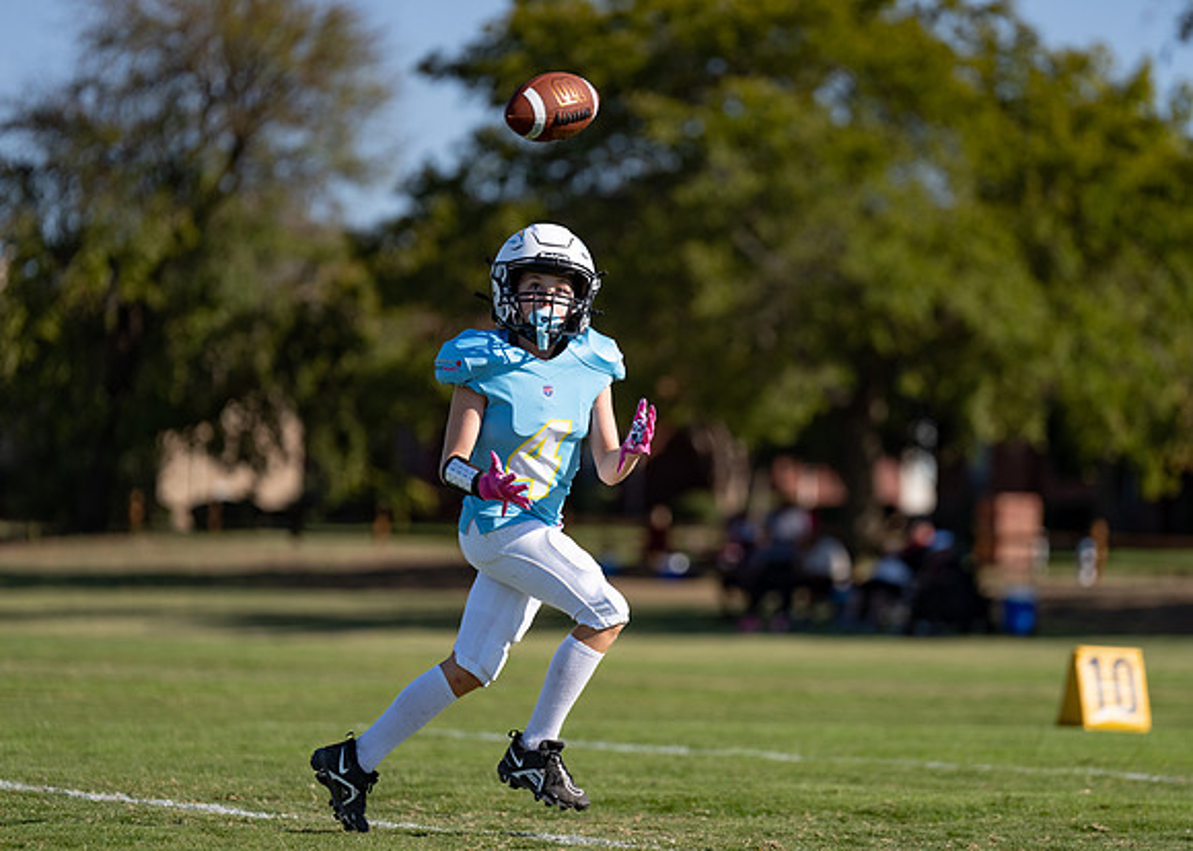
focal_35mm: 188
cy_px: 438
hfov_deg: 10.7
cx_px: 690
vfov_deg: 7.6
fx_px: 6378
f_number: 2.8
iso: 100
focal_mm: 164
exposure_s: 1/4000
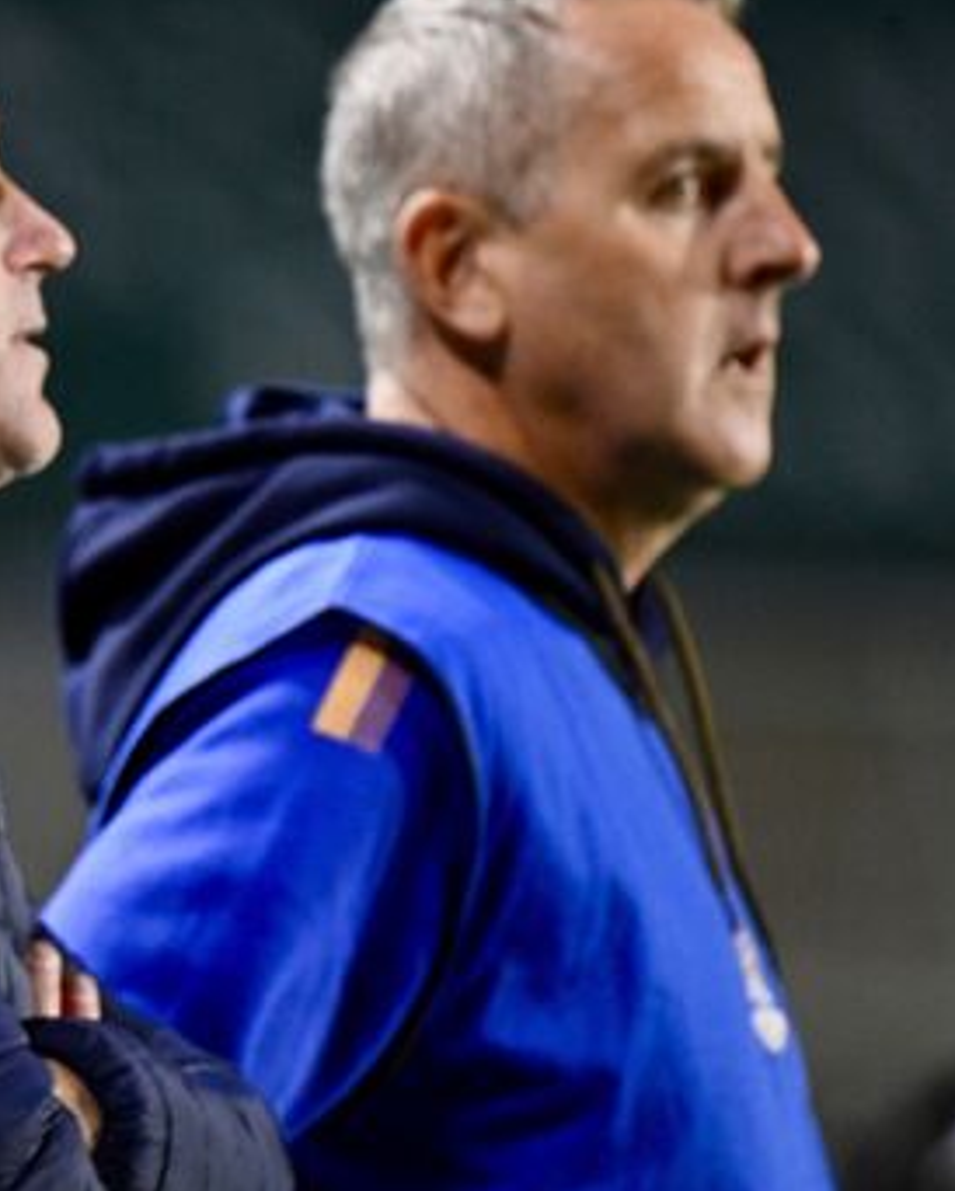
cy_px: 510
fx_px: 39500
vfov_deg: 1.7
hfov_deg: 1.4
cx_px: -70
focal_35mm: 1119
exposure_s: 1/250
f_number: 6.3
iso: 4000
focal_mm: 510
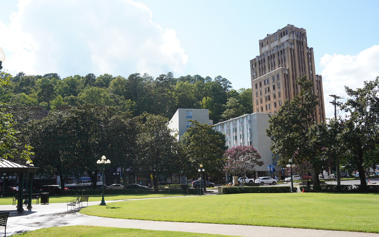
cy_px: 125
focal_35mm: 29
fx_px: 300
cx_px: 190
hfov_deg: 64.6
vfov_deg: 43.1
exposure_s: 1/100
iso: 200
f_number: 14
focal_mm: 28
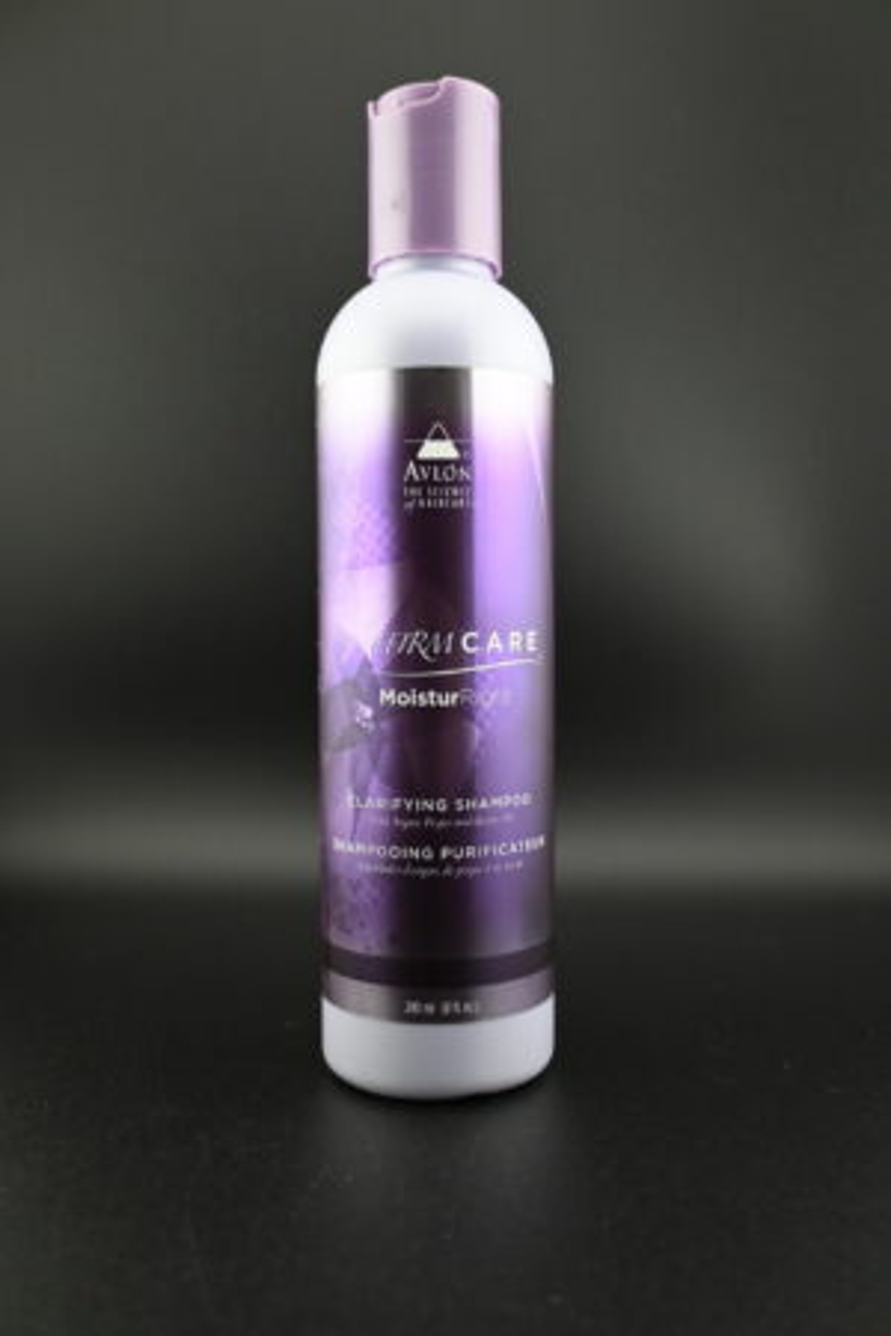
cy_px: 668
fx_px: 1169
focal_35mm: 32
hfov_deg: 41.7
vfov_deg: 59.5
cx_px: 446
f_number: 4
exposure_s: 1/250
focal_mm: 21
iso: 400
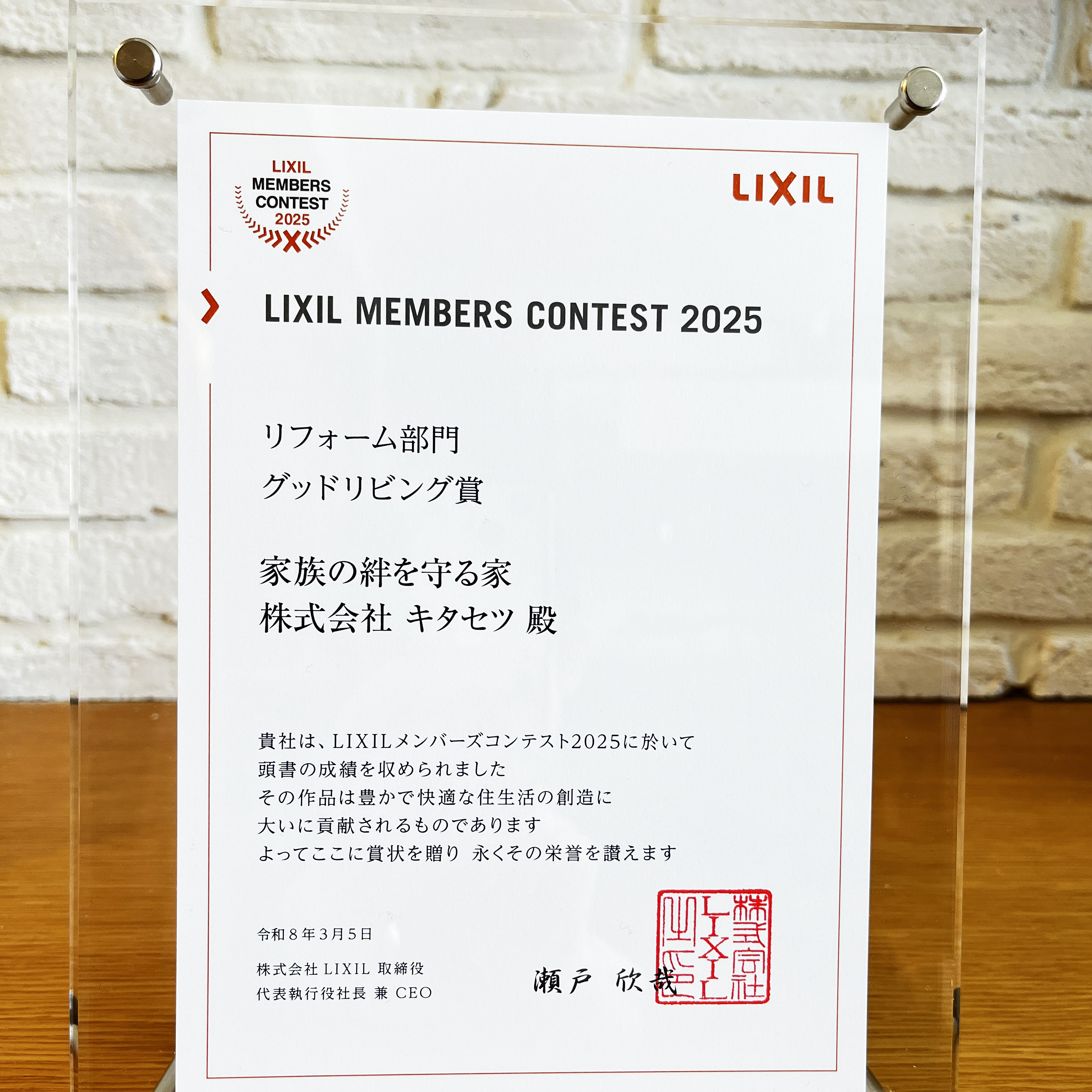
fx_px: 1106
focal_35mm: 31
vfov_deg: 52.5
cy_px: 574
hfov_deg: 52.5
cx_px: 550
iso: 100
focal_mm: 5.1
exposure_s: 1/100
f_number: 1.6
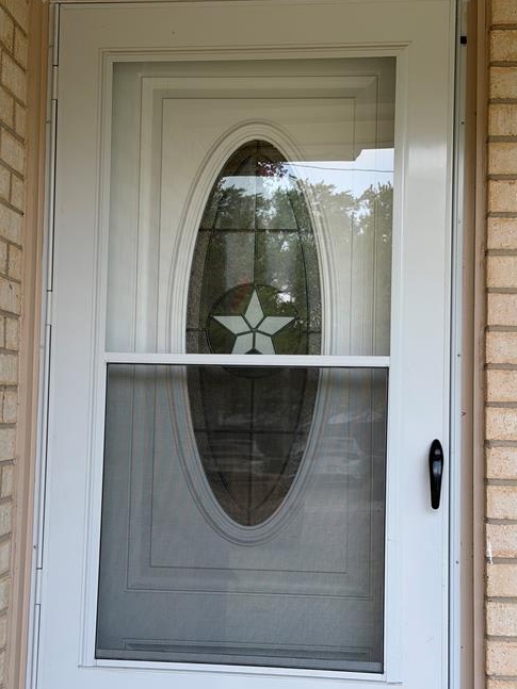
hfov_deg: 25.7
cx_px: 255
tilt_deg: +4.5
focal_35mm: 57
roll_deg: -1.9
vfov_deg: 33.8
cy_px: 355
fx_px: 1135
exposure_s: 1/455
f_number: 1.78
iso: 64
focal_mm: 6.76
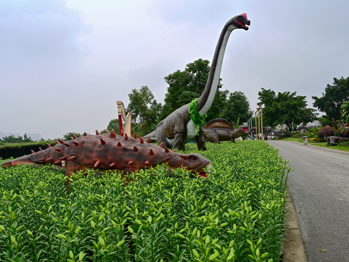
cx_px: 174
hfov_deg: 55.3
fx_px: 333
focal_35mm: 33
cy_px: 131
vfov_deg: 43.0
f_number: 8
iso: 125
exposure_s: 1/125
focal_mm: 30
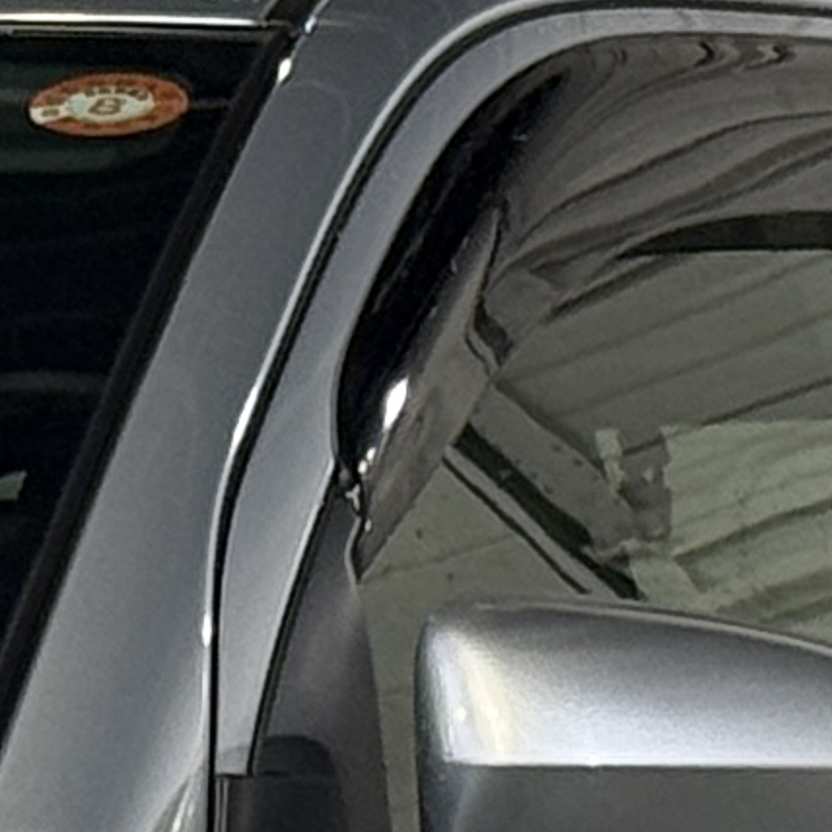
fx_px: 10877
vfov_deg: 4.4
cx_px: -958
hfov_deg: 4.3
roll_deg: +0.7
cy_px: 1223
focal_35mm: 400
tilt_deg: -0.1
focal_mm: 6.76
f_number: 1.78
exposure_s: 1/60
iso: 64
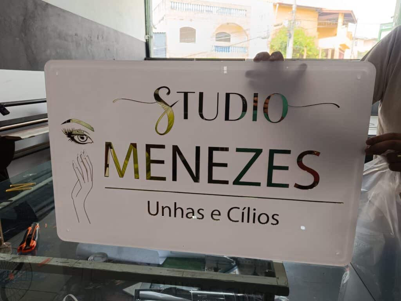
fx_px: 278
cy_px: 150
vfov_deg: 56.8
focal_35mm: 24
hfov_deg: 71.6
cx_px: 200
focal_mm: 5.59
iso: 85
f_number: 1.88
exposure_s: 1/120
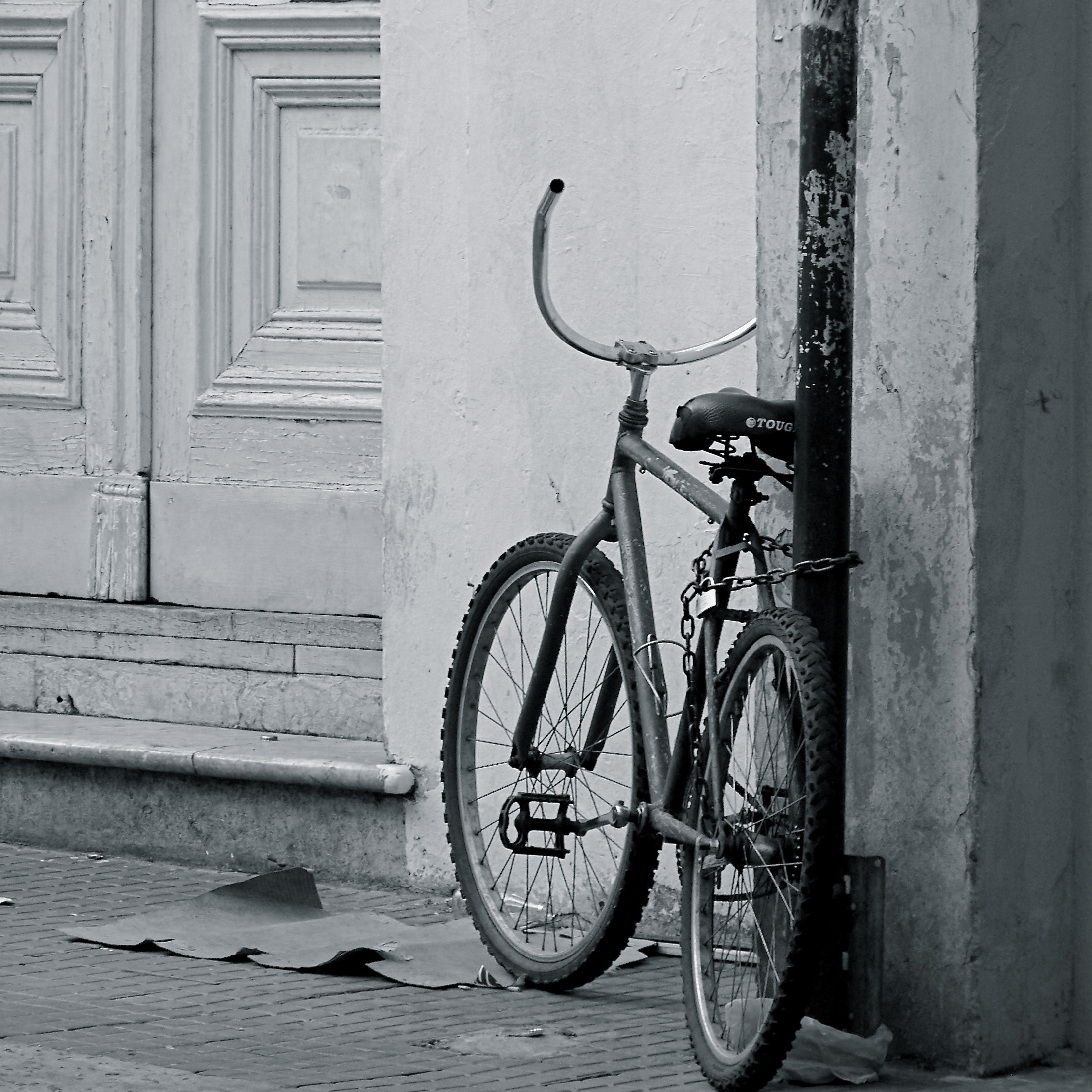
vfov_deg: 6.7
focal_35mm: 262
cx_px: 546
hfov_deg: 6.7
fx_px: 9351
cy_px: 442
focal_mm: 35.7
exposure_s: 1/125
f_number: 3.6
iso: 70
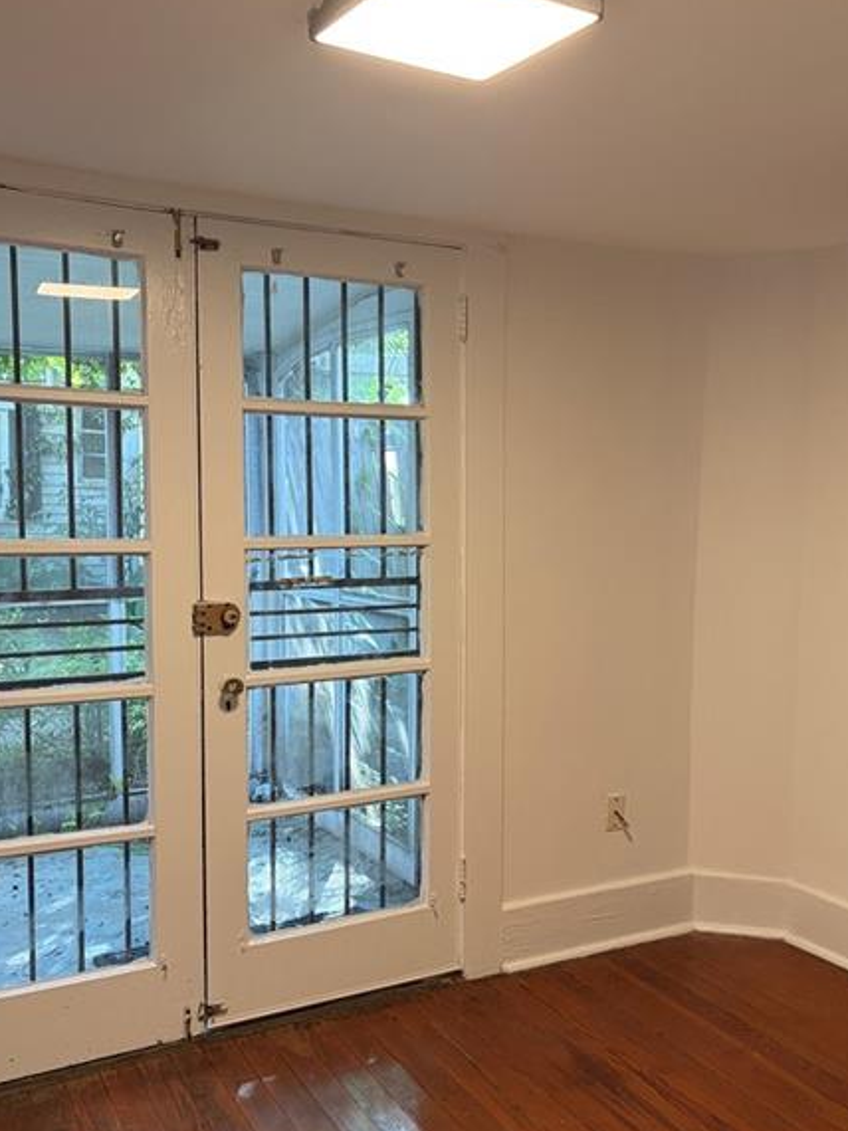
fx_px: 1144
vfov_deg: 52.6
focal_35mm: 35
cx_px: 529
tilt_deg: -5.0
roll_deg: -0.6
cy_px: 578
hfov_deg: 40.4
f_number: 1.6
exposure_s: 1/60
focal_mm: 5.96
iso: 200
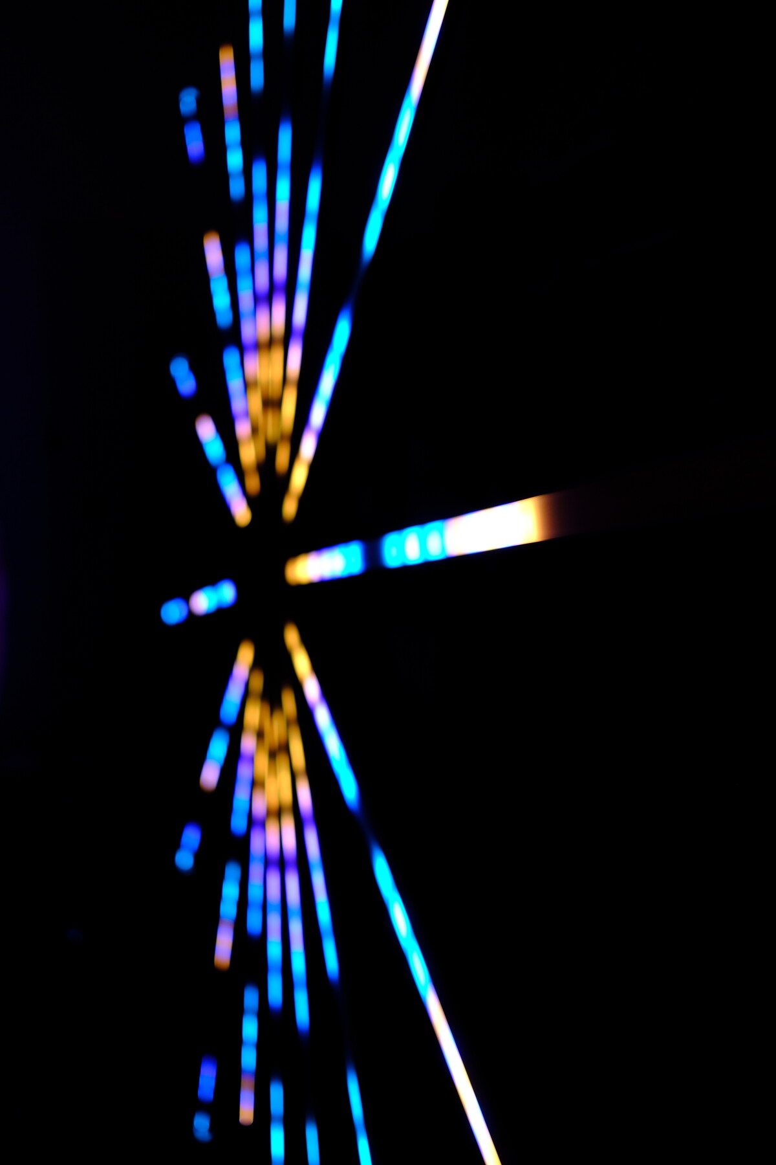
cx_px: 388
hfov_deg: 37.9
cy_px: 582
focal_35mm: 35
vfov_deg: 54.4
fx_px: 1132
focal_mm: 23
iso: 400
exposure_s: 1/125
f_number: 2.8
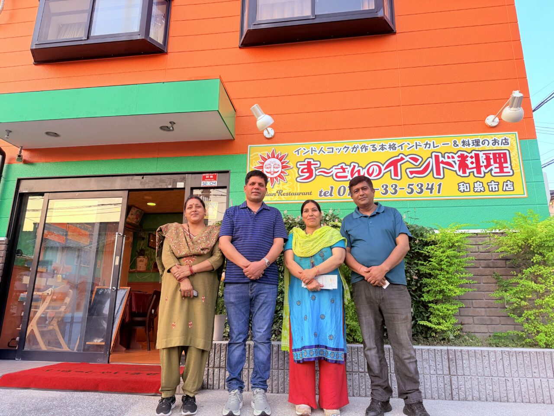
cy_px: 208
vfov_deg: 56.8
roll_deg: -0.8
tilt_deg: +14.0
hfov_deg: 71.6
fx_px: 384
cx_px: 277
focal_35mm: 24
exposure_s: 1/121
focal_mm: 6.76
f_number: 1.78
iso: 125
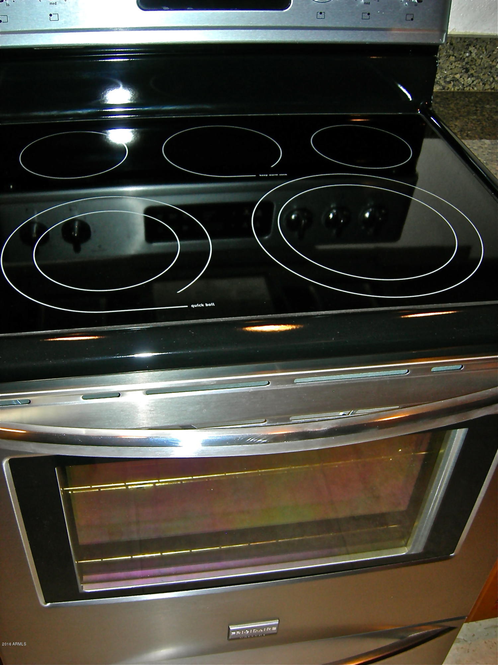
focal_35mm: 36
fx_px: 691
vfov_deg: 51.4
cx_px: 249
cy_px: 332
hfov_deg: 39.7
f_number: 2.7
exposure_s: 1/60.1
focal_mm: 7.5
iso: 64
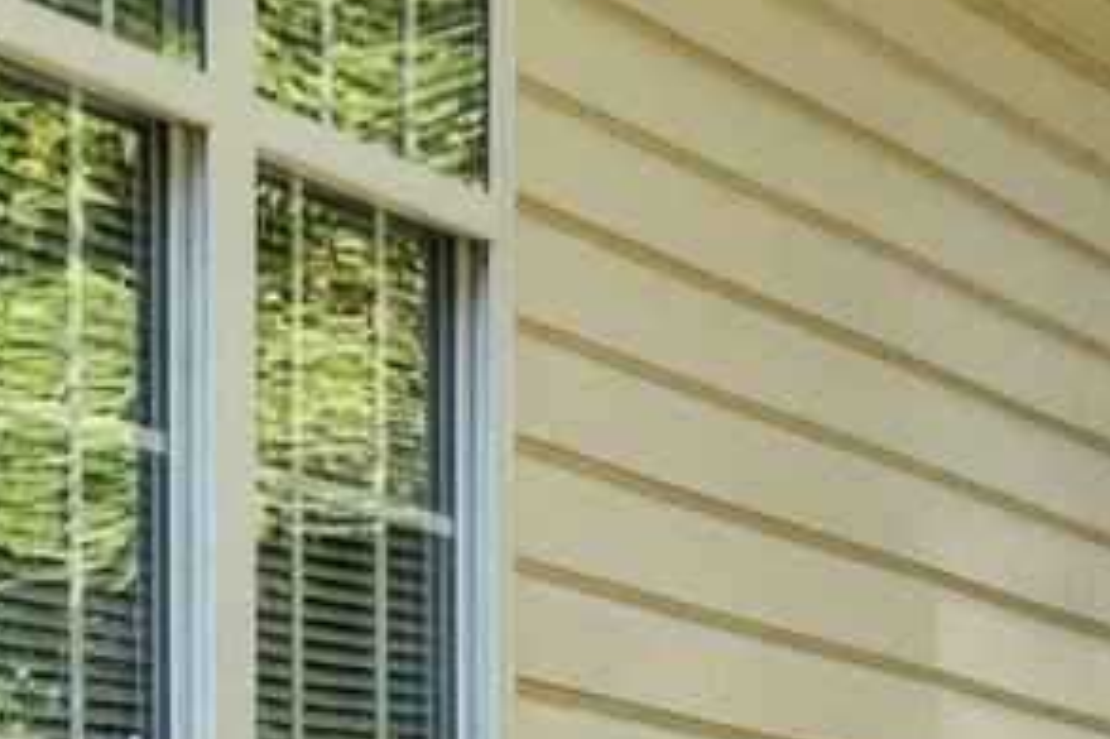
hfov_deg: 10.5
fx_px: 6040
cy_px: 1853
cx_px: 398
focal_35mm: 196
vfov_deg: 6.6
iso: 100
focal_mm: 10.26
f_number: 5.6
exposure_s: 1/320
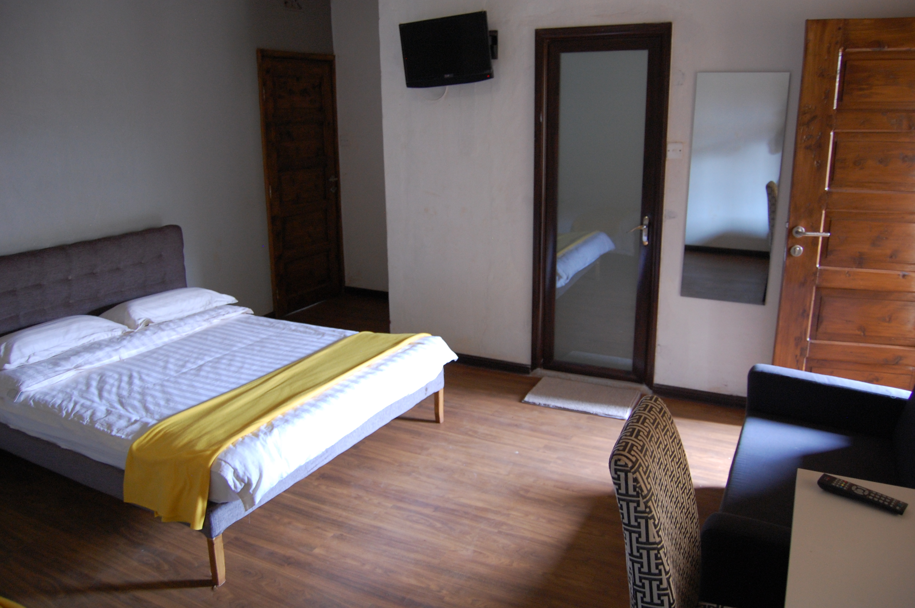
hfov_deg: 67.4
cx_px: 458
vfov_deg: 47.8
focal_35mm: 27
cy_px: 304
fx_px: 686
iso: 800
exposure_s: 1/13
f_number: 3.5
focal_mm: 18
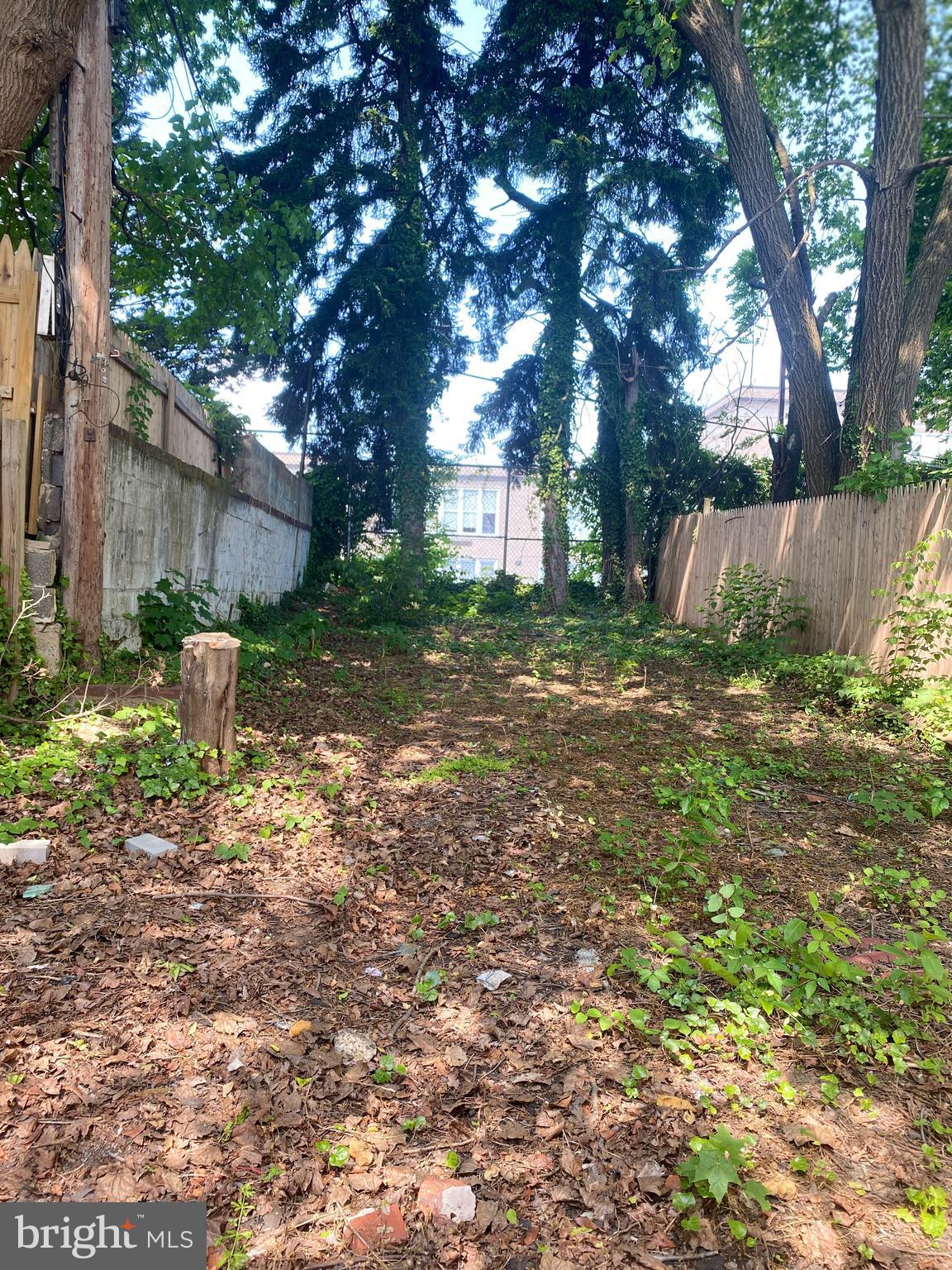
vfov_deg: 67.3
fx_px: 953
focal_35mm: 26
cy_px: 635
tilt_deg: -1.8
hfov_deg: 53.1
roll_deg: -2.8
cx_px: 476
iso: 32
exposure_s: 1/121
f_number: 1.8
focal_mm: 4.25
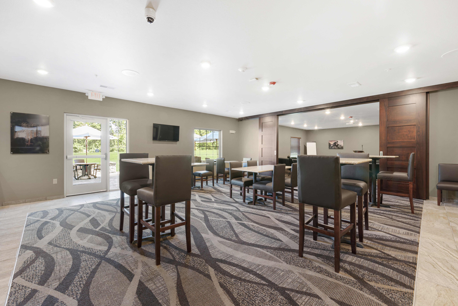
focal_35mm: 15
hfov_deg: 100.4
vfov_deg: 77.4
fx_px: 191
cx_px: 229
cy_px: 153
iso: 100
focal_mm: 15
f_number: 11
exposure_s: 3
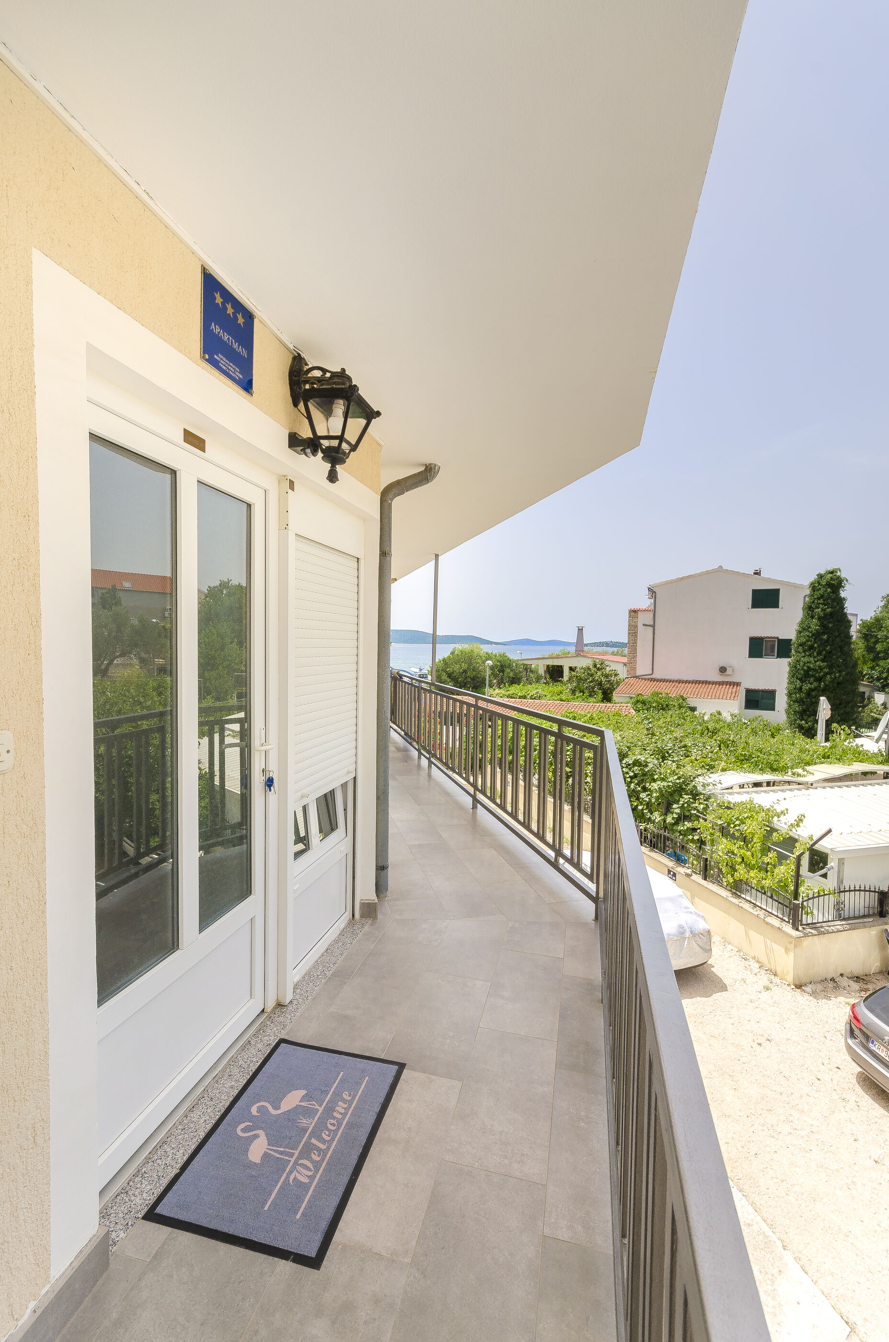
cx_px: 444
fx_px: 558
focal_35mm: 15
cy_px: 671
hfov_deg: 77.1
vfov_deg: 100.5
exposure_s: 1/200
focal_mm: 10
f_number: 10
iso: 100
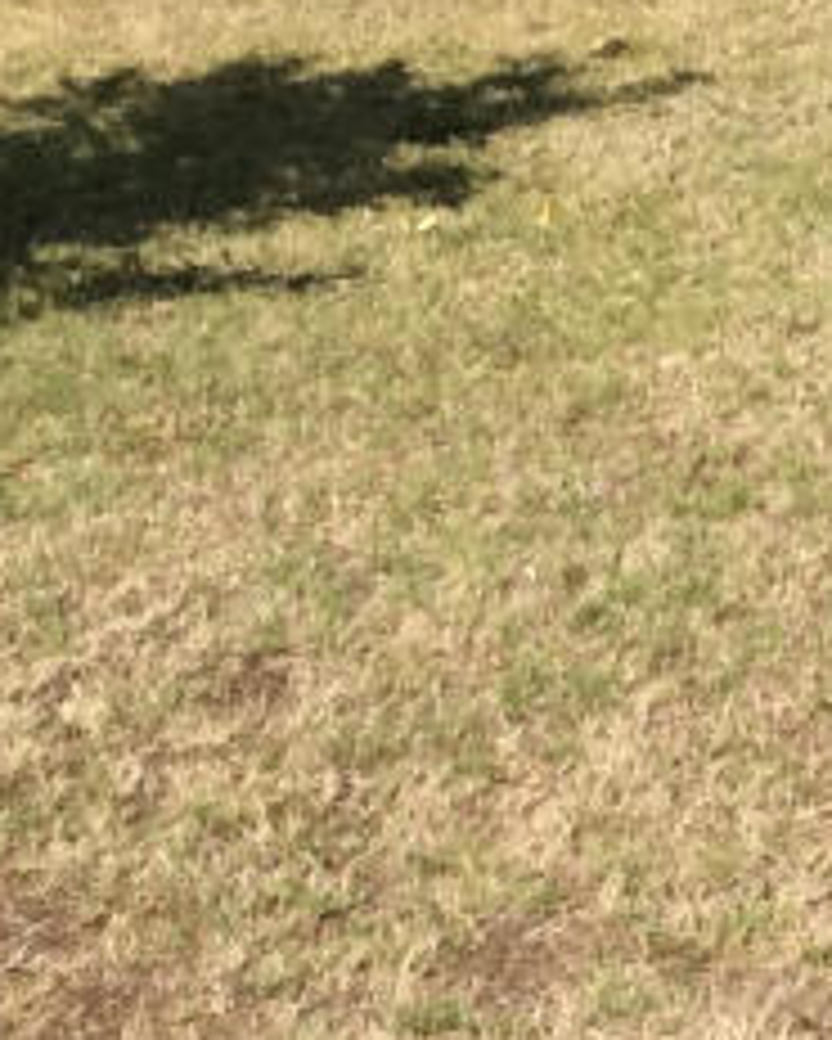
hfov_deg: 10.1
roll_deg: -0.8
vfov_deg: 13.0
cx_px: 1763
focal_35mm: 139
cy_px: -599
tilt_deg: -5.4
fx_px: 4276
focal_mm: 3.3
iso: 32
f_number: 2.4
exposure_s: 1/1845
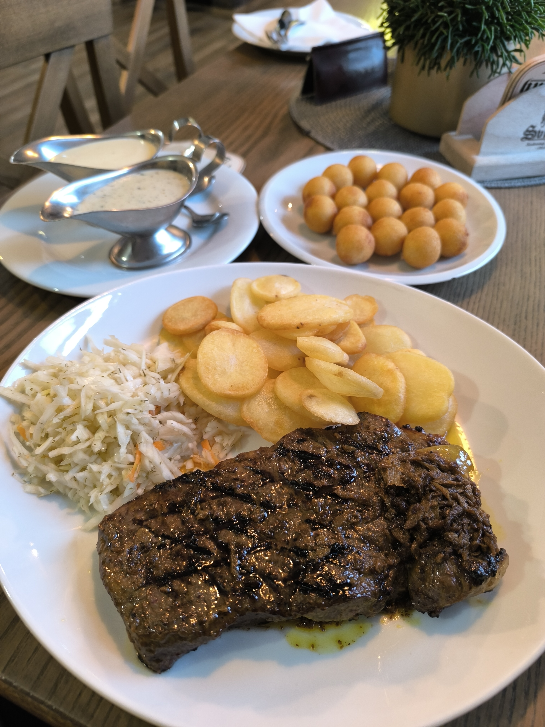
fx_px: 483
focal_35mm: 23
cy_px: 364
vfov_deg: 73.9
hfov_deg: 58.9
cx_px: 272
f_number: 1.65
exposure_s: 1/25
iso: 1250
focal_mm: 6.14
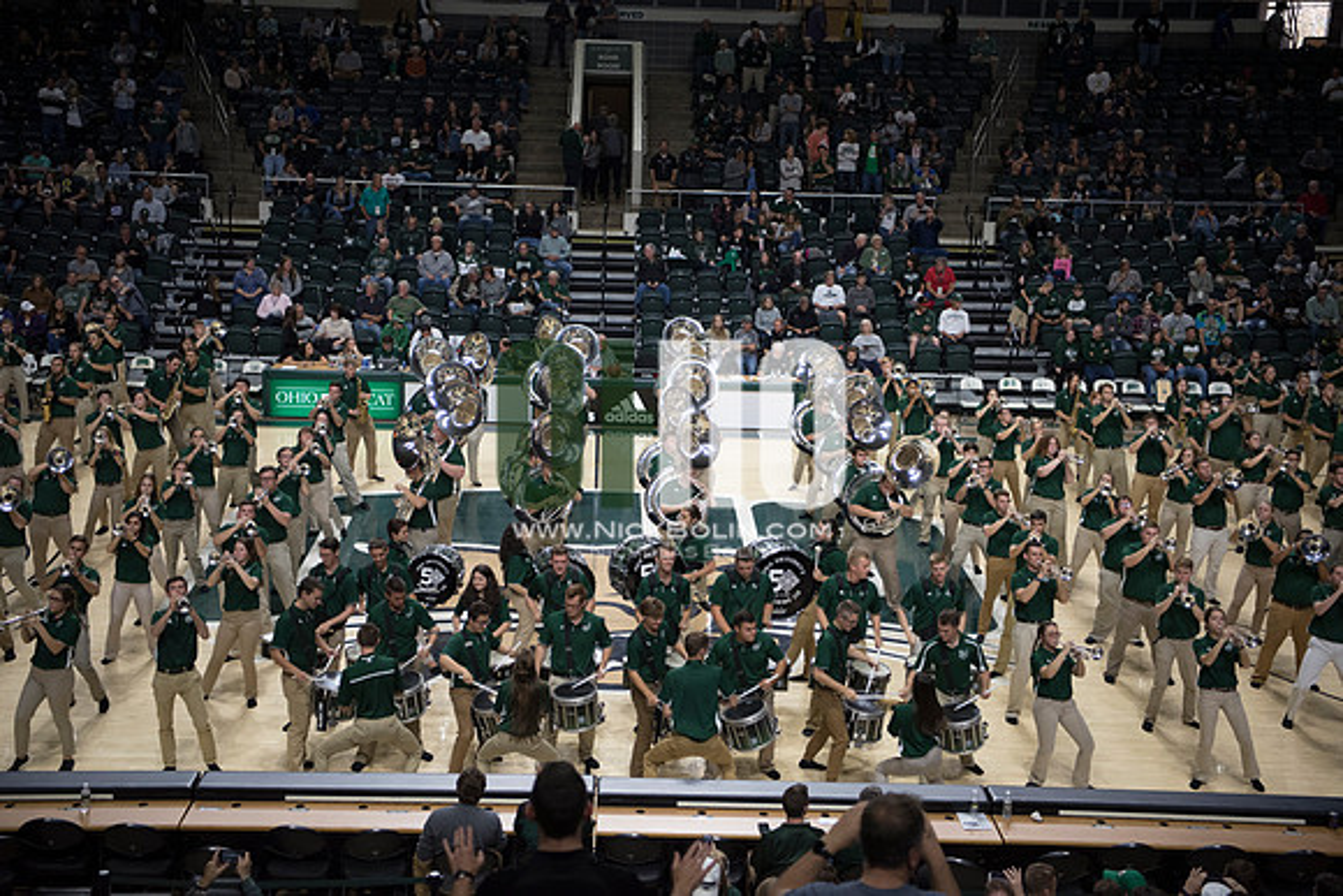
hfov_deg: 38.2
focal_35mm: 52
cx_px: 672
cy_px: 448
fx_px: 1940
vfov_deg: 26.0
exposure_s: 1/1000
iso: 2000
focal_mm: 52
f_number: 2.8
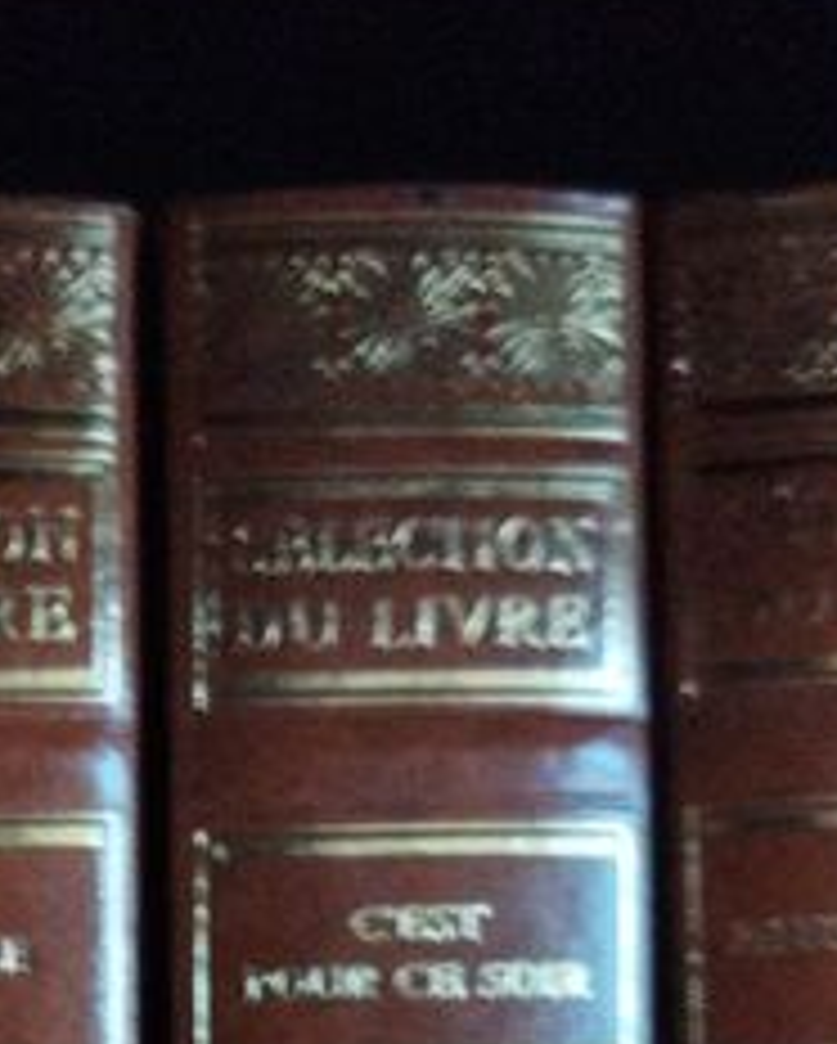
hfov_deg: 14.3
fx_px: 3247
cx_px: -94
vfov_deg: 17.0
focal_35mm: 105
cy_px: 1408
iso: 780
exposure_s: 1/20
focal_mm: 5.95
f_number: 1.89
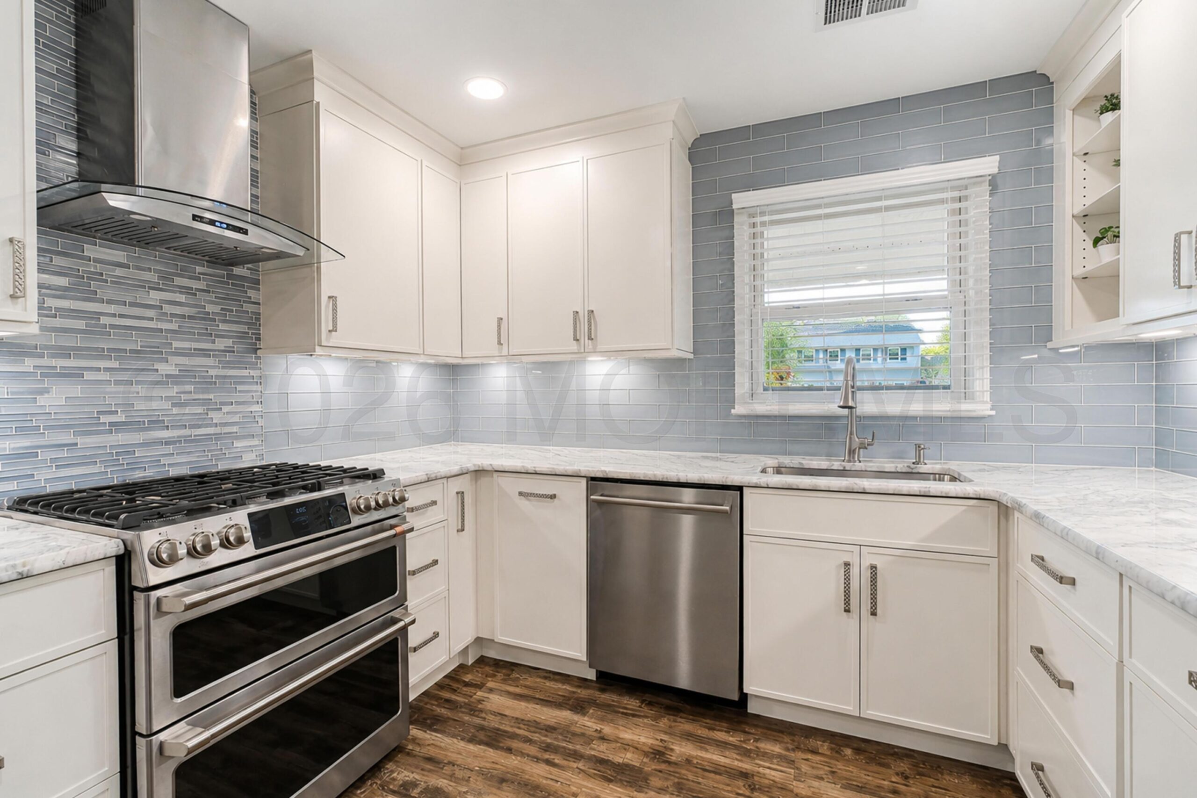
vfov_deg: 77.3
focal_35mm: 15
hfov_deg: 100.4
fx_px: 499
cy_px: 399
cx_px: 598
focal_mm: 10
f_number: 8
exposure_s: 1/50
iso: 2000
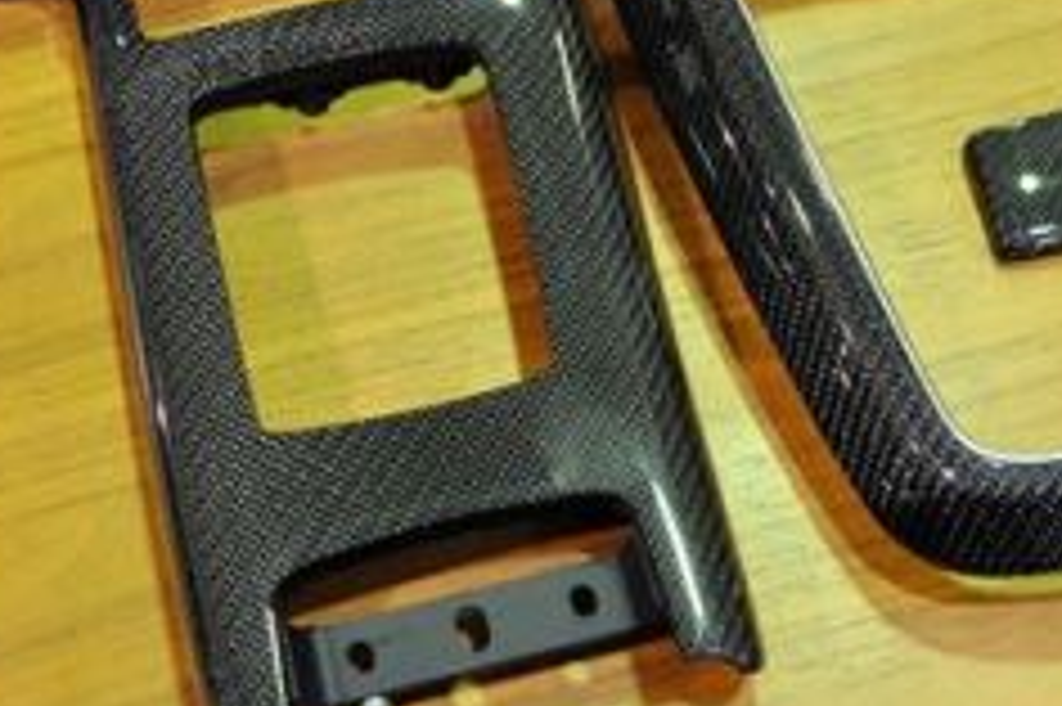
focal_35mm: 78
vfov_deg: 17.4
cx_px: 747
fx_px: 2306
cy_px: 304
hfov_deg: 25.7
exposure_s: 1/25
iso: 400
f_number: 5
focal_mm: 21
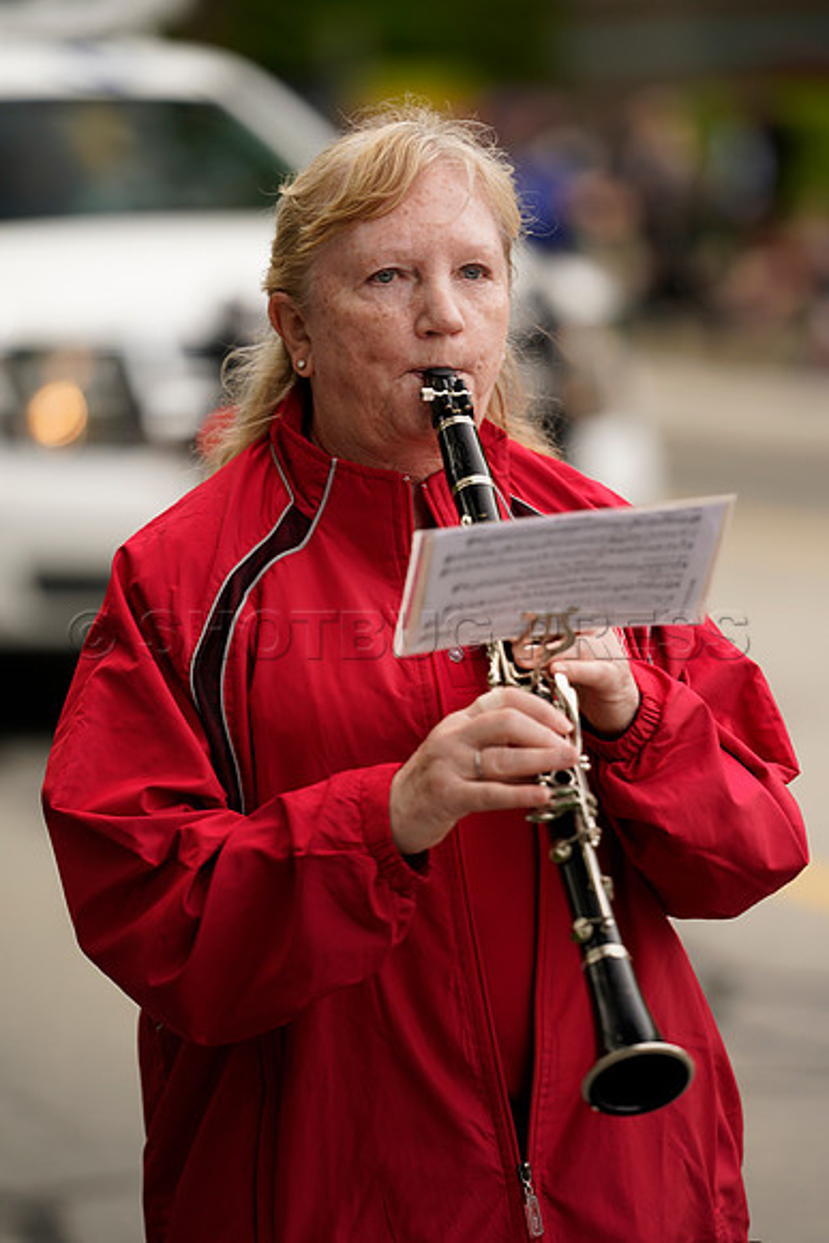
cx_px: 414
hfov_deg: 6.9
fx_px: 6904
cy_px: 622
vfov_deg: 10.3
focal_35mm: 200
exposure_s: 1/400
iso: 200
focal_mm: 200
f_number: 2.8
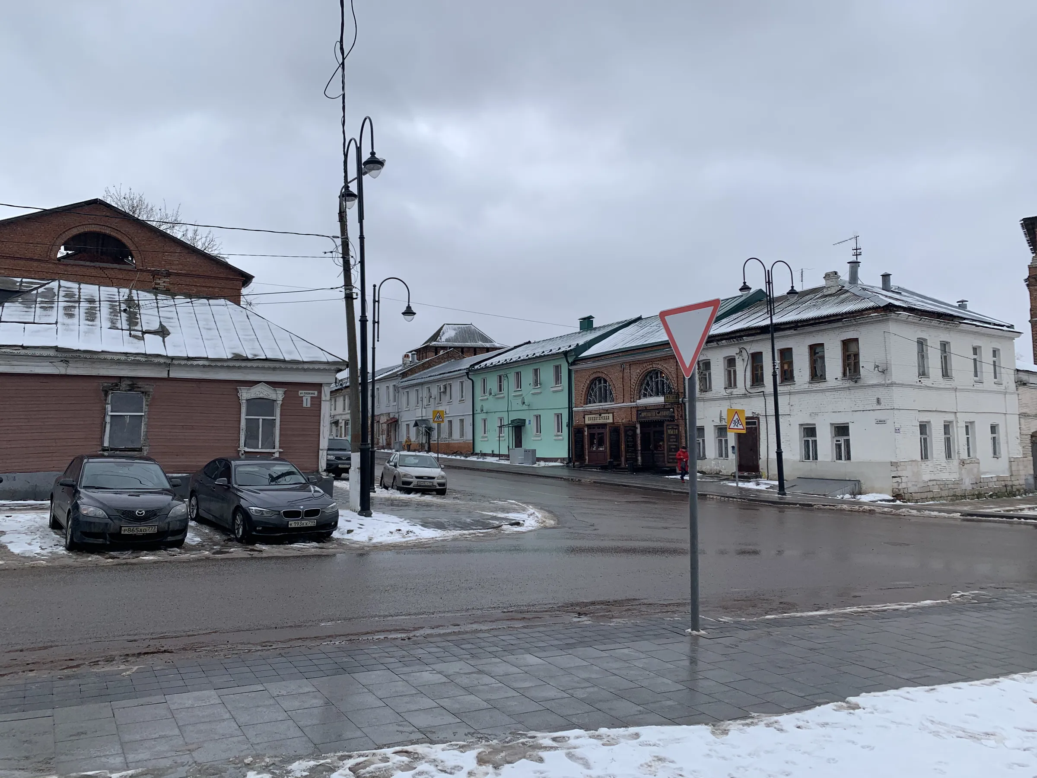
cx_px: 518
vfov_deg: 53.1
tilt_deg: +4.1
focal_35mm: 26
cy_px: 389
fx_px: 779
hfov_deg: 67.3
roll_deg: +0.4
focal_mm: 4.25
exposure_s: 1/1314
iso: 25
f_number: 1.8
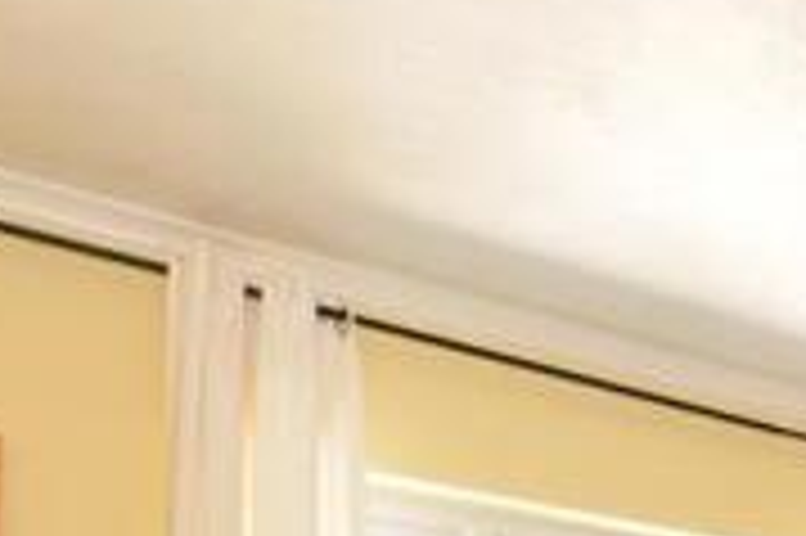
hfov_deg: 29.9
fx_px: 1230
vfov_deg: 19.5
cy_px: 917
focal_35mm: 55
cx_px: 1013
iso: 400
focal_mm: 10
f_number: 5.6
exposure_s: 1/10
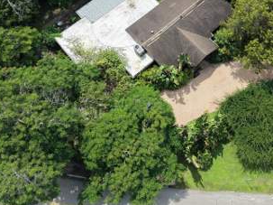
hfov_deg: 48.4
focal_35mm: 38
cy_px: 59
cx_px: 176
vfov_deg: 37.0
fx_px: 300
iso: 400
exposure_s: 1/6000
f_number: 1.8
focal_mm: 8.67
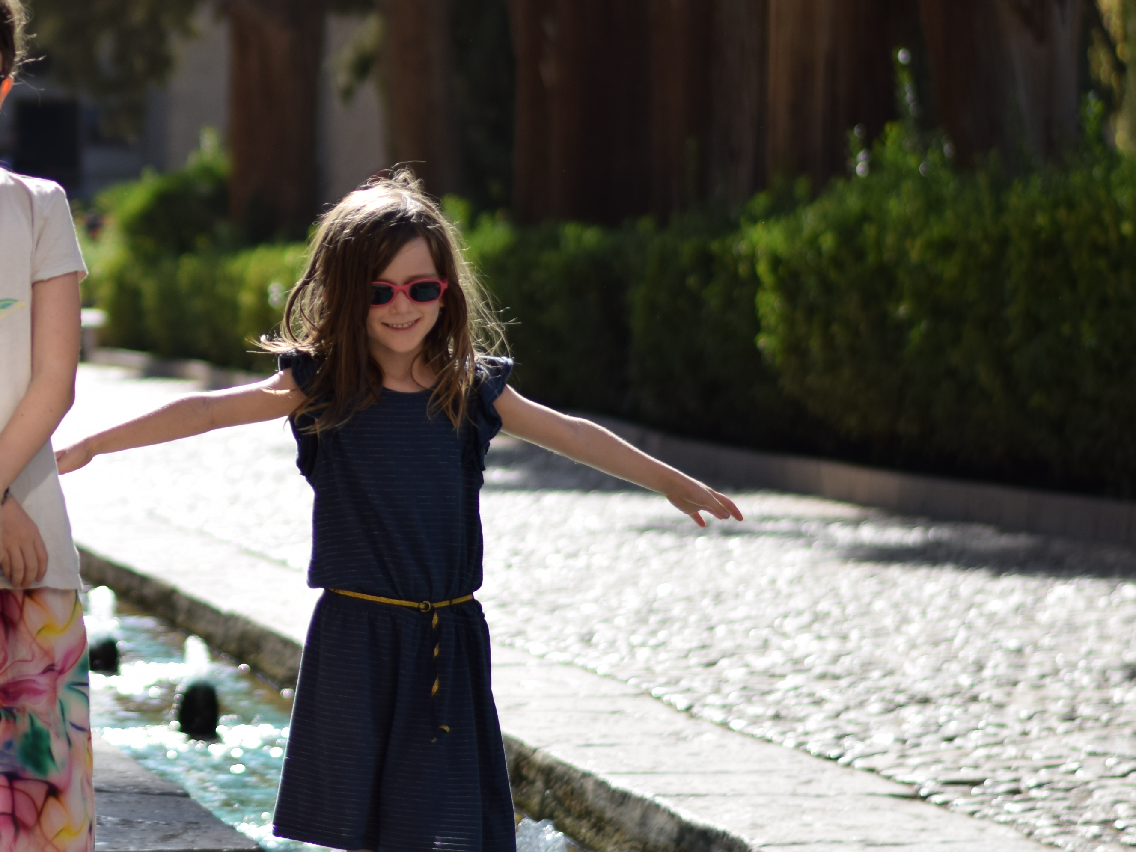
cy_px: 224
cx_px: 112
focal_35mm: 163
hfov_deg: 12.0
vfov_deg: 9.1
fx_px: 5350
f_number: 1.8
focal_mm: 50
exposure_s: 1/2500
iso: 100
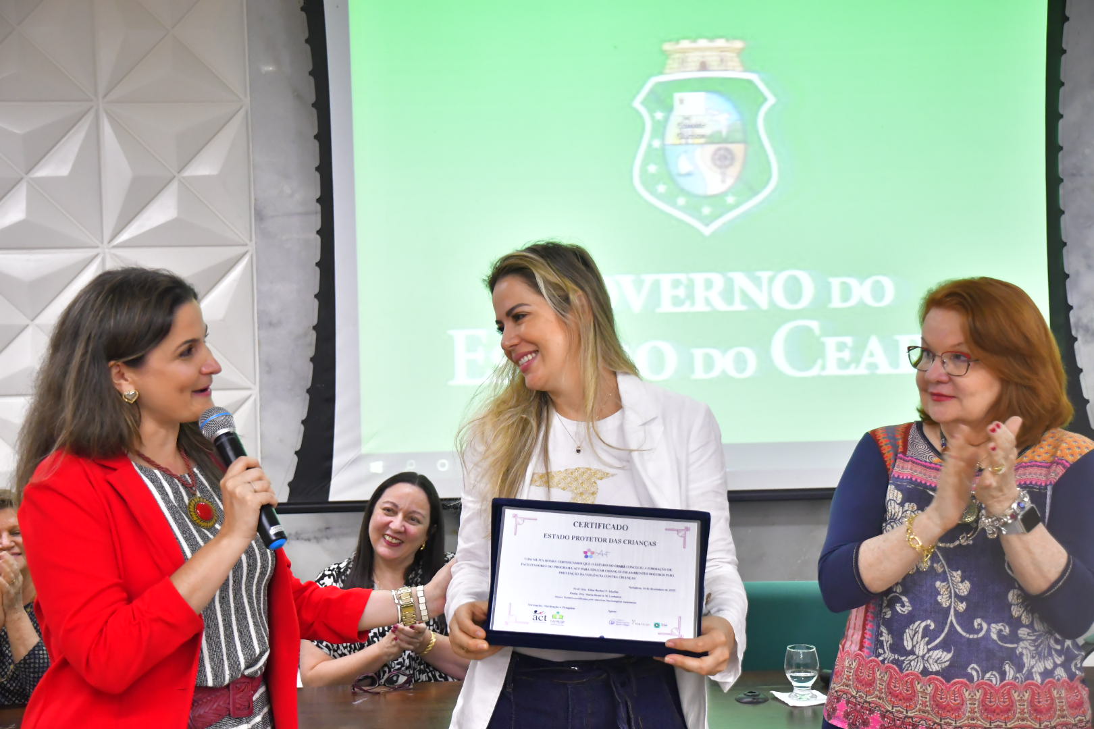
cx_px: 547
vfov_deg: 28.1
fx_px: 1459
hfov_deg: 41.1
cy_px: 364
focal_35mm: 48
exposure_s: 1/180
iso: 2500
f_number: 3.2
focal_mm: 32
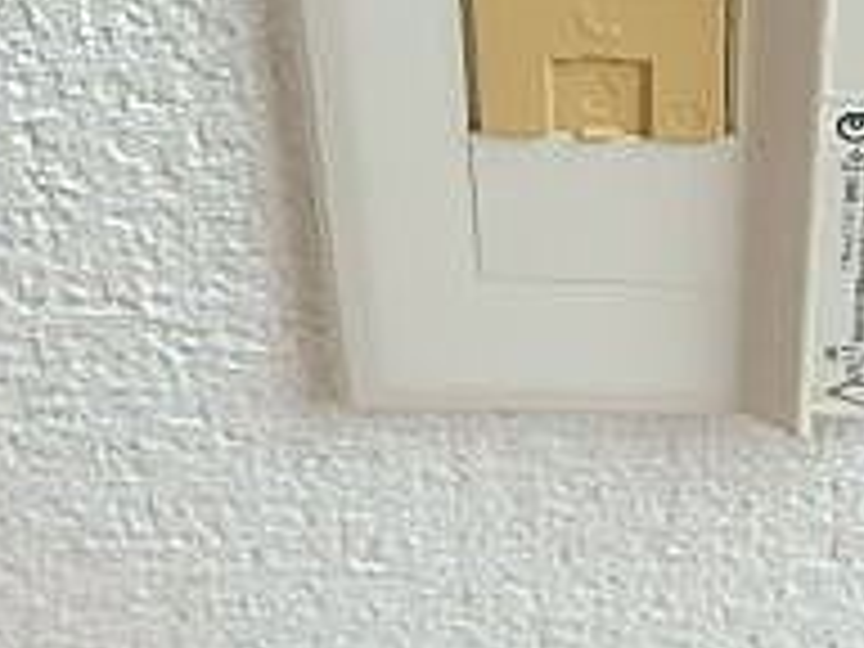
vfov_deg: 19.6
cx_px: 734
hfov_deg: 27.0
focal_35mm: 70
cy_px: -162
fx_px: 1747
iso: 125
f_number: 3.5
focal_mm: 3.7
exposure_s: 1/60
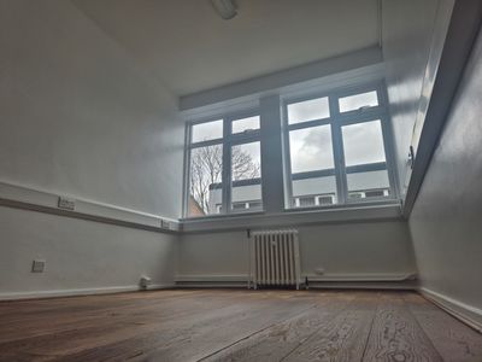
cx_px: 241
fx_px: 320
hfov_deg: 73.9
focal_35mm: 23
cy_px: 181
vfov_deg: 58.9
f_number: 1.8
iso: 25
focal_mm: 5.4
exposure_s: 1/406
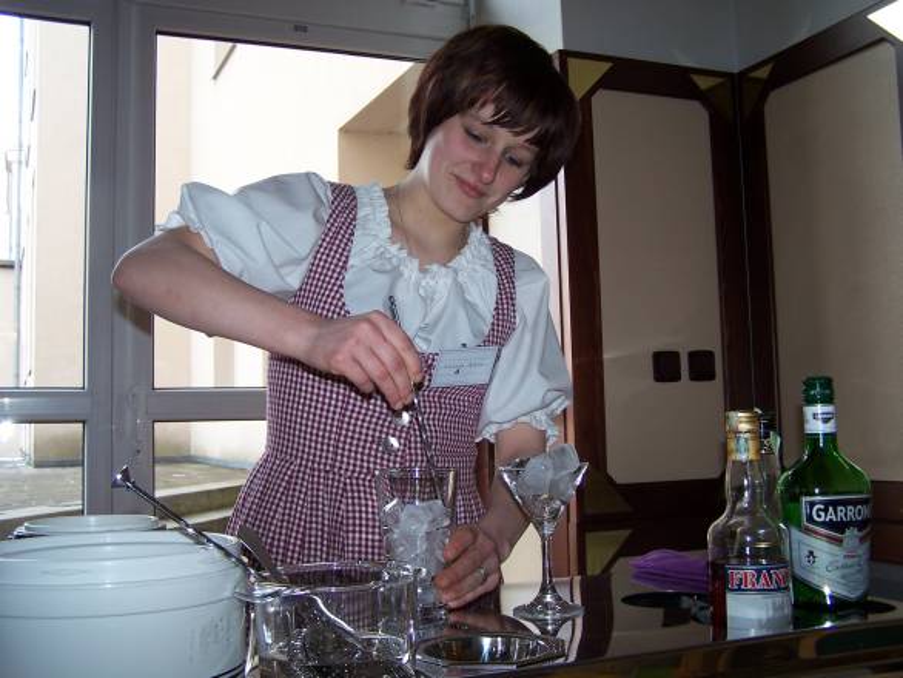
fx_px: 992
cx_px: 452
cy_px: 339
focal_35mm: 38
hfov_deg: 49.0
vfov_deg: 37.7
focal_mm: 6.3
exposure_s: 1/60
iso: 80
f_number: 2.8
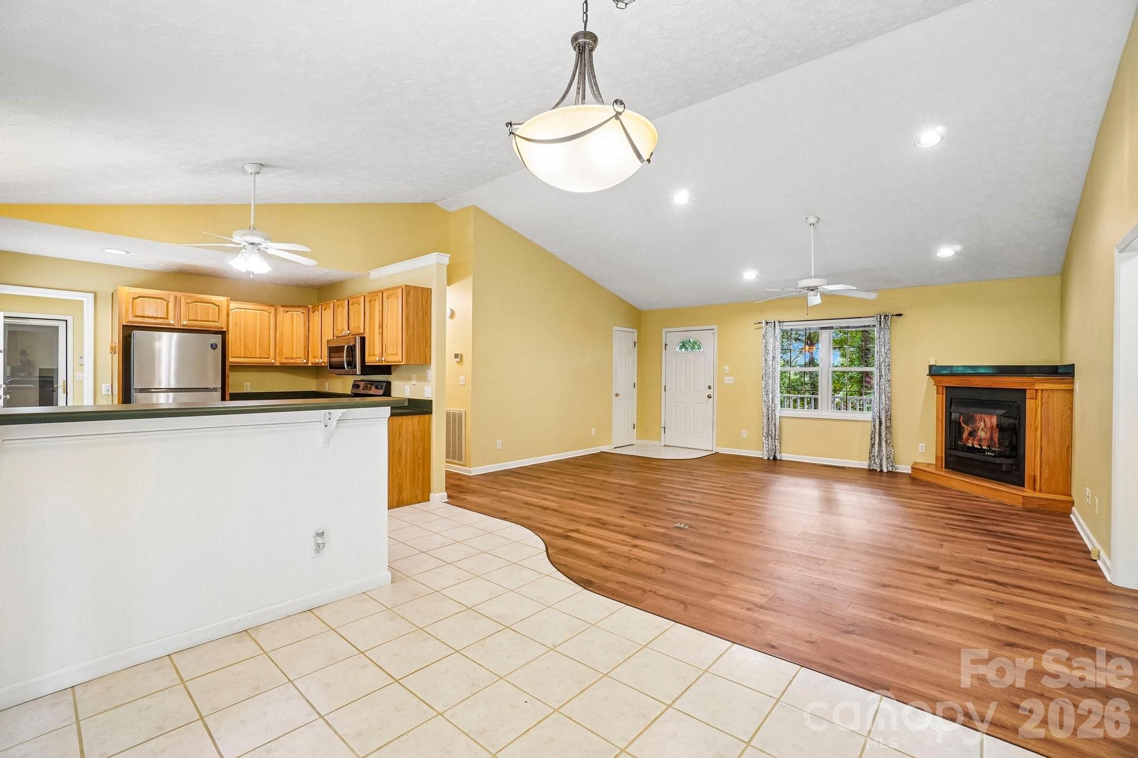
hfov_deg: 100.4
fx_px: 474
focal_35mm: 15
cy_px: 379
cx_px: 569
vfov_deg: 77.3
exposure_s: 1/10
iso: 400
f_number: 8
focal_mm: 10
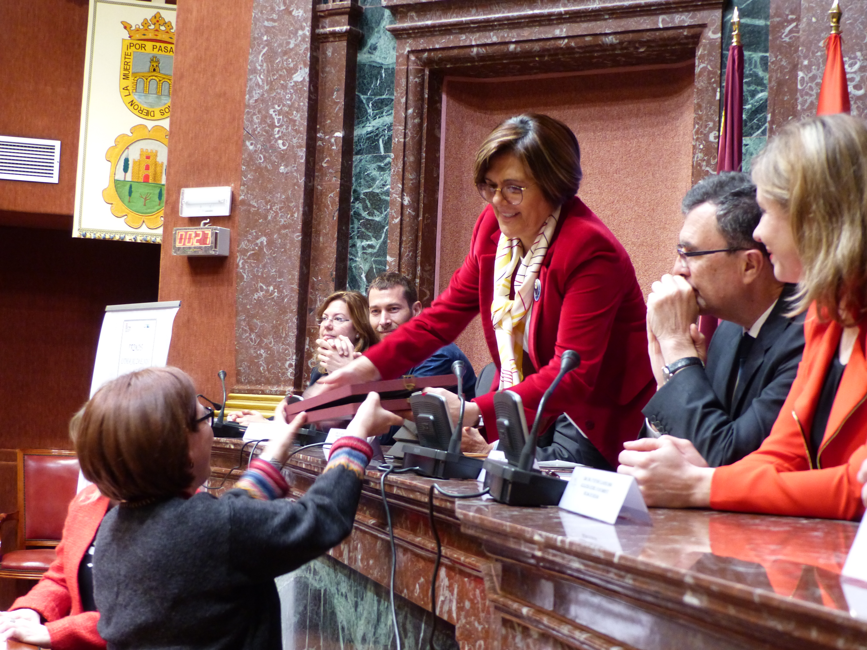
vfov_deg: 24.8
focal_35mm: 59
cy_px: 325
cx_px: 434
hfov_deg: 32.7
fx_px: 1478
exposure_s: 1/20
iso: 400
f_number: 2.8
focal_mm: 10.5
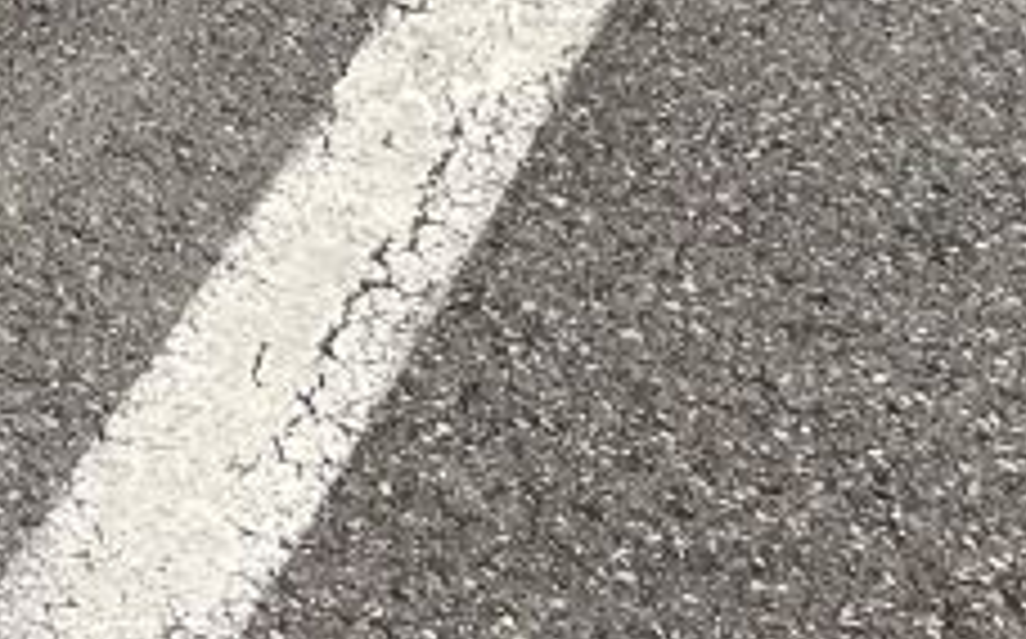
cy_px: -981
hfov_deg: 14.5
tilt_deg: -16.6
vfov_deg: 9.3
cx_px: -909
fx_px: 3464
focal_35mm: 124
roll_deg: -1.1
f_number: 1.6
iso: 64
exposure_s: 1/121
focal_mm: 4.2
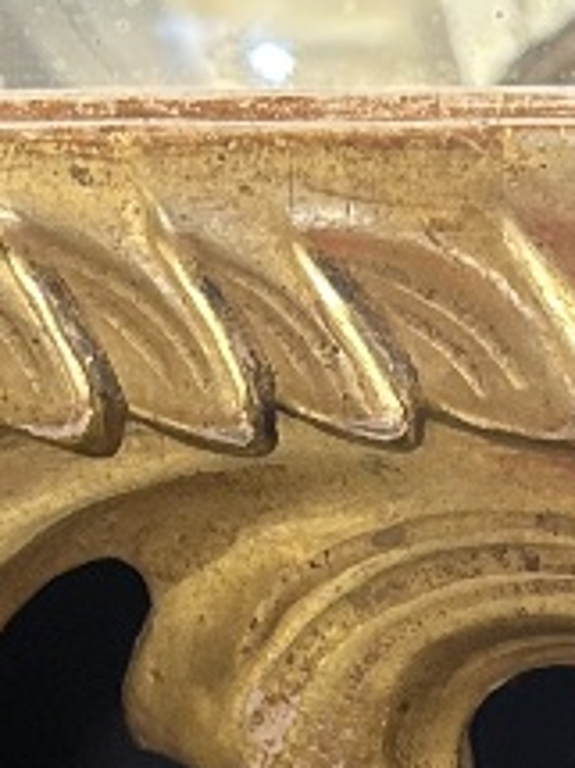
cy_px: 1782
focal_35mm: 145
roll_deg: -0.6
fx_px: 3215
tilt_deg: -13.7
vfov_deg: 11.5
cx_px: 750
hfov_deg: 10.0
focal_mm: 5.7
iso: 160
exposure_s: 1/50
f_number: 1.5
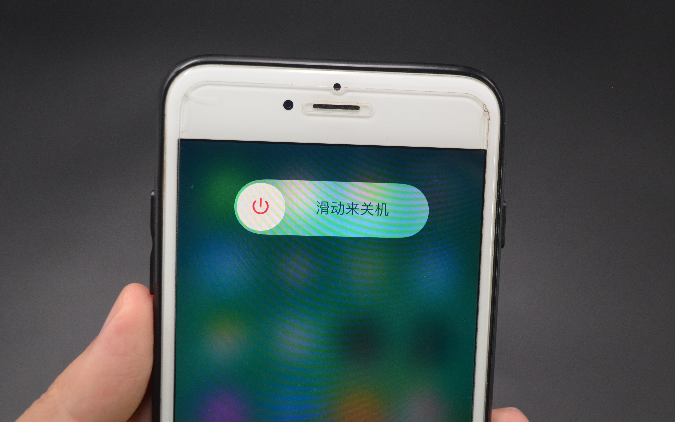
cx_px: 337
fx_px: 736
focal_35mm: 40
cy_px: 204
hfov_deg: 49.3
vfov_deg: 32.0
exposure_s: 1/500
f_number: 4.2
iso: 1600
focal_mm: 26
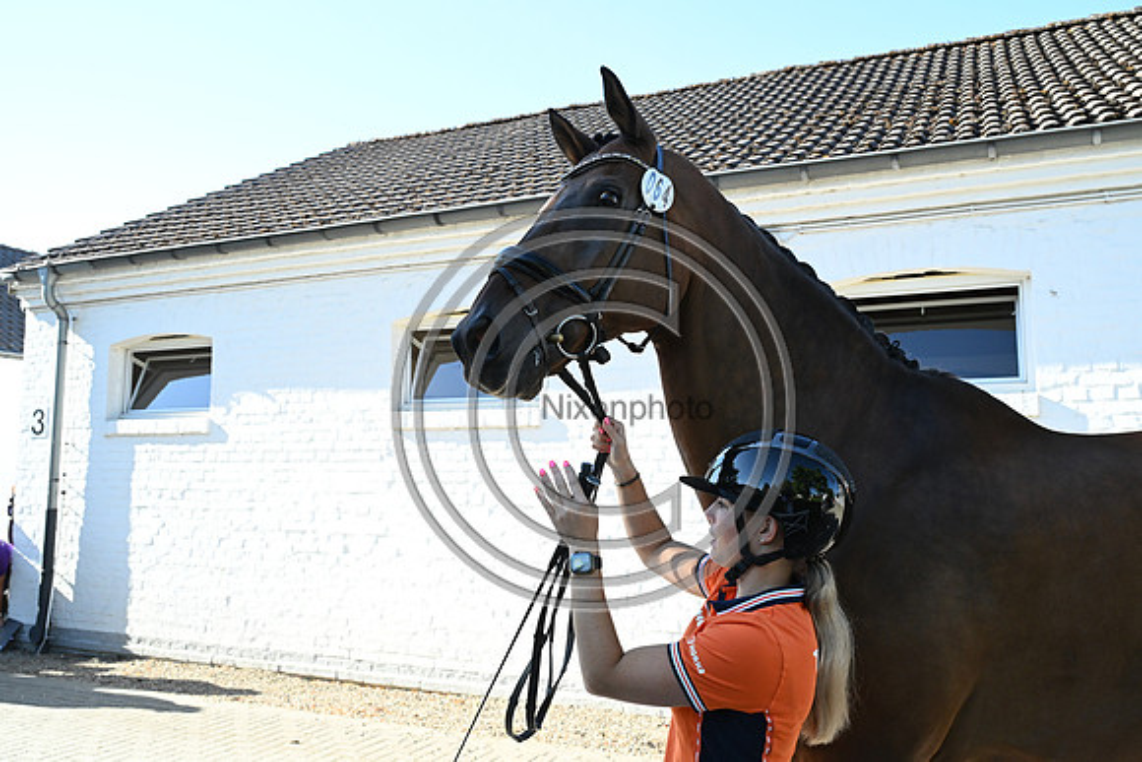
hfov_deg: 61.1
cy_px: 381
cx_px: 571
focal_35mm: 30
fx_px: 968
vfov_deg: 43.0
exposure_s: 1/1600
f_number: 6.3
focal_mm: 30.5
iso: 2500
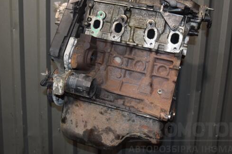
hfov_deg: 50.0
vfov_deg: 34.5
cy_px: 67
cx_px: 120
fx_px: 249
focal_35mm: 39
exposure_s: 1/60
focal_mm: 21
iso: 800
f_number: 5
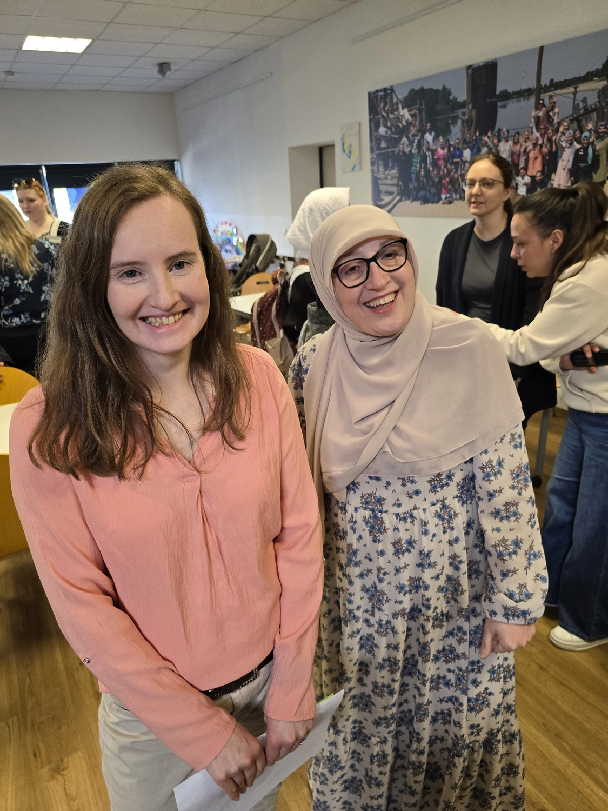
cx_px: 304
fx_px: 539
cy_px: 406
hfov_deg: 58.9
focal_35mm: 23
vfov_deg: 73.9
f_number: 1.7
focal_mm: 6.3
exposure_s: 1/100
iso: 160
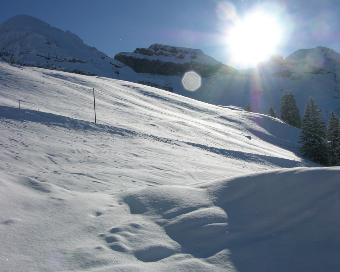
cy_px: 136
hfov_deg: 49.1
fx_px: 372
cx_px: 171
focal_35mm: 37
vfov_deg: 40.1
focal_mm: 8.9
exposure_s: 1/480
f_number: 8
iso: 50
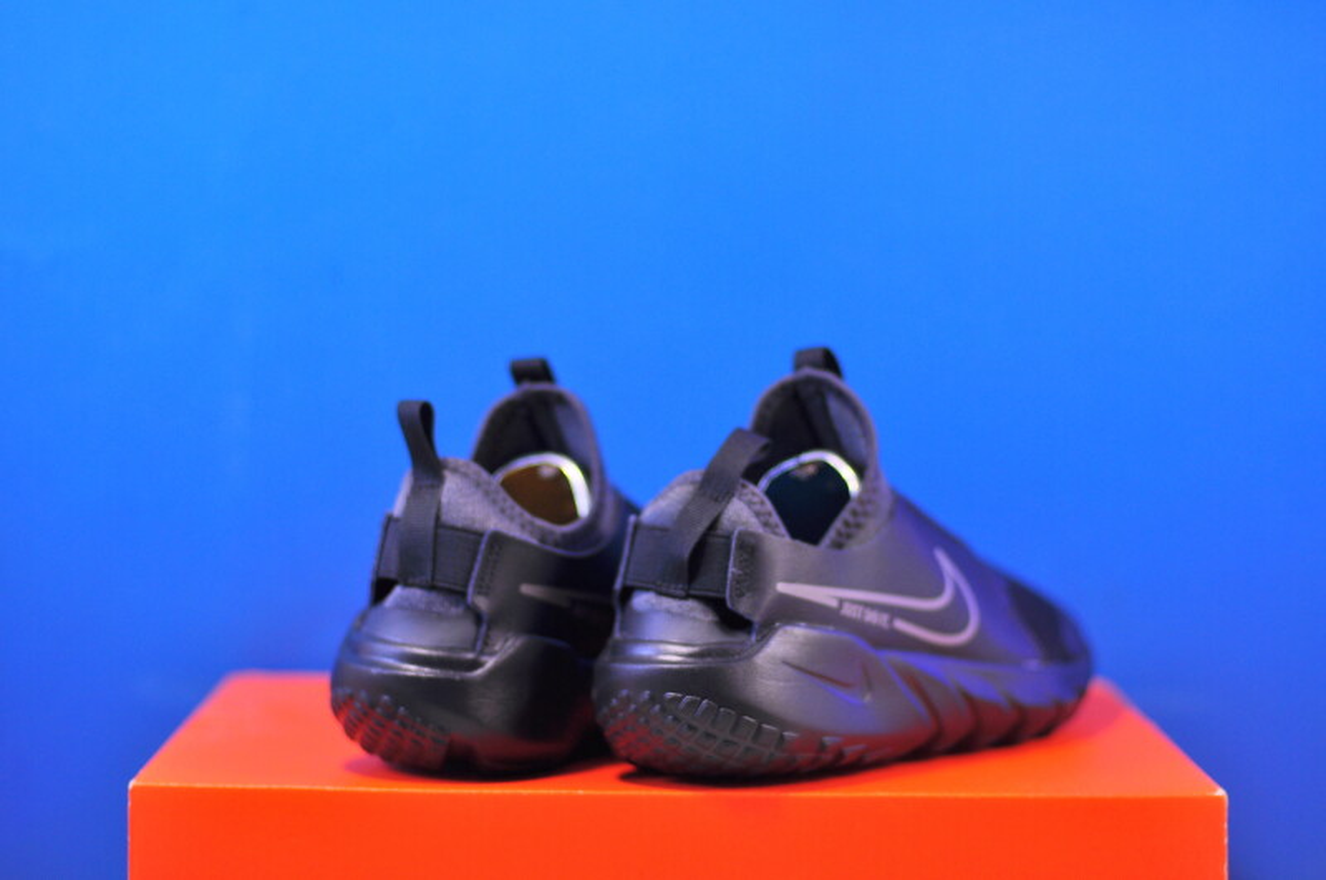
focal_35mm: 75
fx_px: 2759
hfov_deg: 27.0
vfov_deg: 18.1
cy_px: 440
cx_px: 663
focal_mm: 50
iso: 250
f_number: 2
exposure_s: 1/320
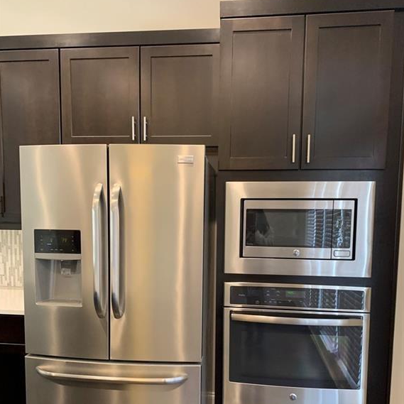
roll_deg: -0.8
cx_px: 202
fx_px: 409
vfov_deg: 52.0
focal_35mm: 31
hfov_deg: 52.5
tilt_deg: -5.5
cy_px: 252
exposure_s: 1/60
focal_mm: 4.25
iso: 320
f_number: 1.8
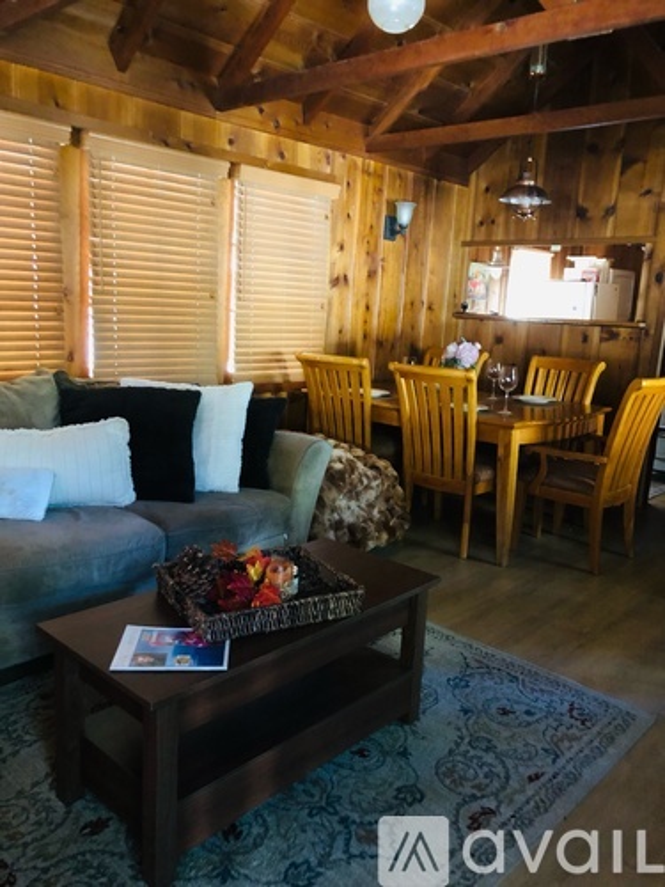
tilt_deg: -10.0
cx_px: 332
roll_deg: -2.5
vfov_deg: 63.4
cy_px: 444
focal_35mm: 28
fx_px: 717
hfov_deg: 49.7
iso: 125
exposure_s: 1/4
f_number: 1.8
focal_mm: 3.99
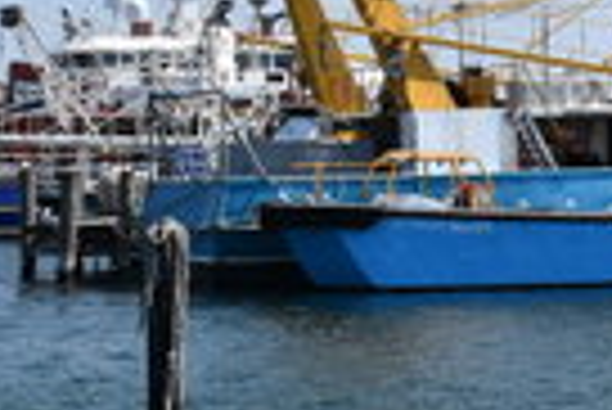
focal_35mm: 150
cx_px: 351
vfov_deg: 9.2
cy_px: 115
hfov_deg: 13.7
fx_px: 2553
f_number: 10
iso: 200
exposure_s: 1/400
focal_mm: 34
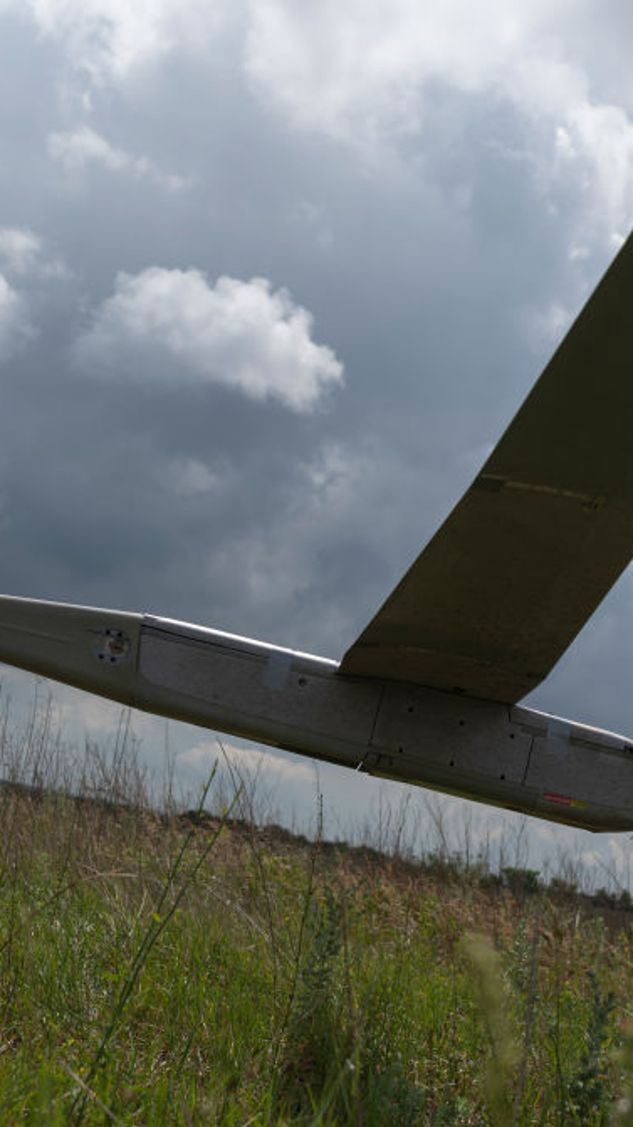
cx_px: 312
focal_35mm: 56
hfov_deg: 21.4
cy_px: 560
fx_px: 1672
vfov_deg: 37.2
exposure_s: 1/800
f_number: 4
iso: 64
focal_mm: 35
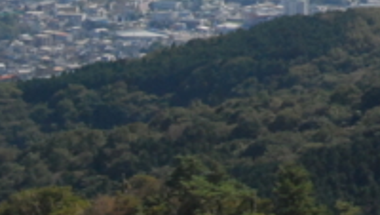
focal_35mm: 264
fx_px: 2663
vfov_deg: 4.6
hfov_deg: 8.0
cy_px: -216
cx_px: 560
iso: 800
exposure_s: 1/800
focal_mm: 42
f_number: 14
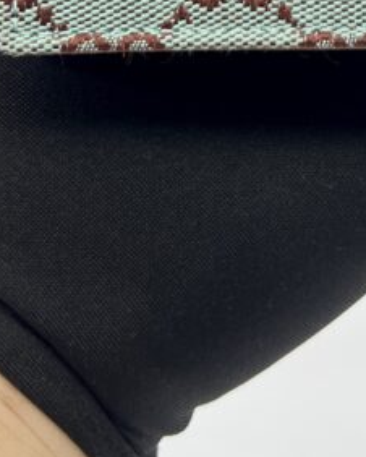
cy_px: -183
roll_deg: +0.0
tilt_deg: -17.7
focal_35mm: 92
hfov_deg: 16.4
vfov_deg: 18.8
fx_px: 1244
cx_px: 355
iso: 32
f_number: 1.5
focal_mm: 5.7
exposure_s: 1/100
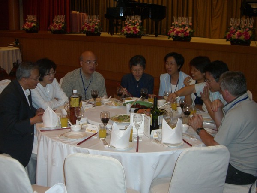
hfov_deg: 40.4
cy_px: 96
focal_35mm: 47
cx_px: 128
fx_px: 349
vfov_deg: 30.9
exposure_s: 1/60
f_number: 3
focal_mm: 7.6
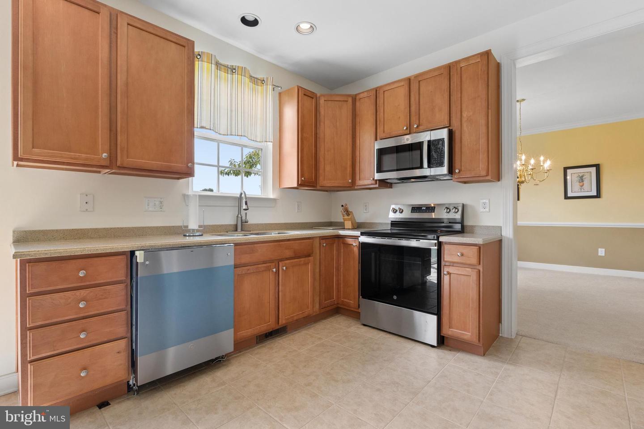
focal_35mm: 16
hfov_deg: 95.0
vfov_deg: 72.1
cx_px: 322
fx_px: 295
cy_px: 214
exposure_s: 1/30
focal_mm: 11
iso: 400
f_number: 8
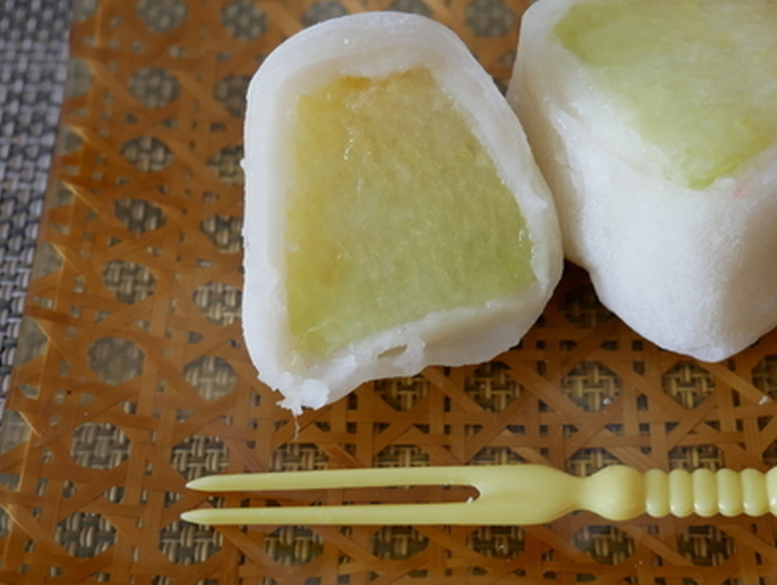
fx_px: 1707
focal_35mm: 76
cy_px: 306
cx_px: 519
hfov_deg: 25.5
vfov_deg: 19.4
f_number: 4.5
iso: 800
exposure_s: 1/20
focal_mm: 25
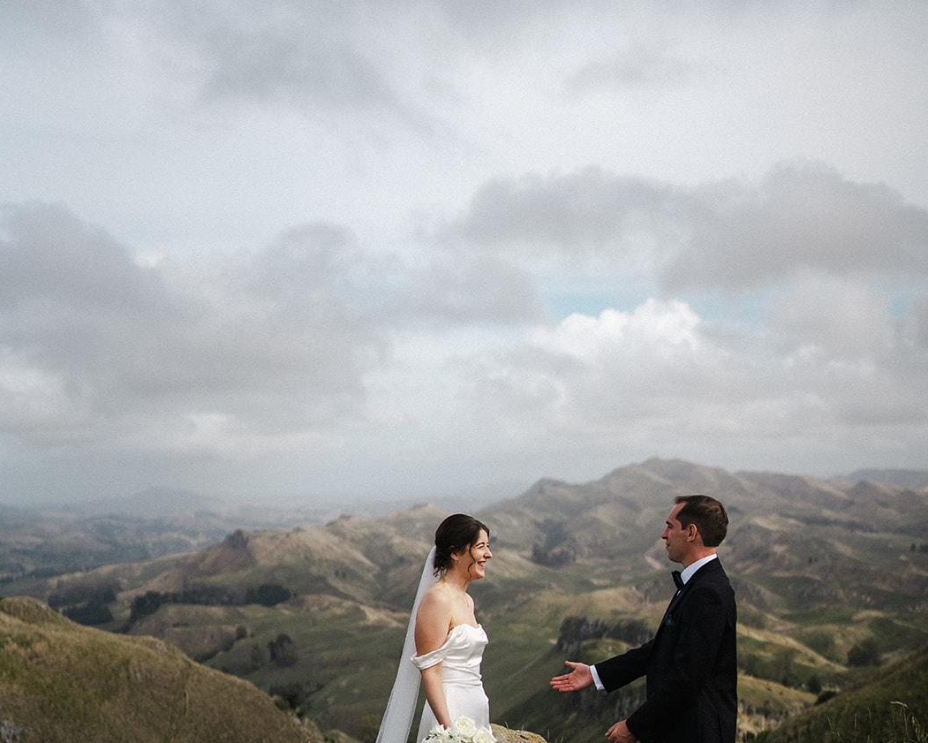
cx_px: 469
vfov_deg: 30.2
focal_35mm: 50
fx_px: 1373
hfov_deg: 37.3
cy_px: 404
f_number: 1.4
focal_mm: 35
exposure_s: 1/8000
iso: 50
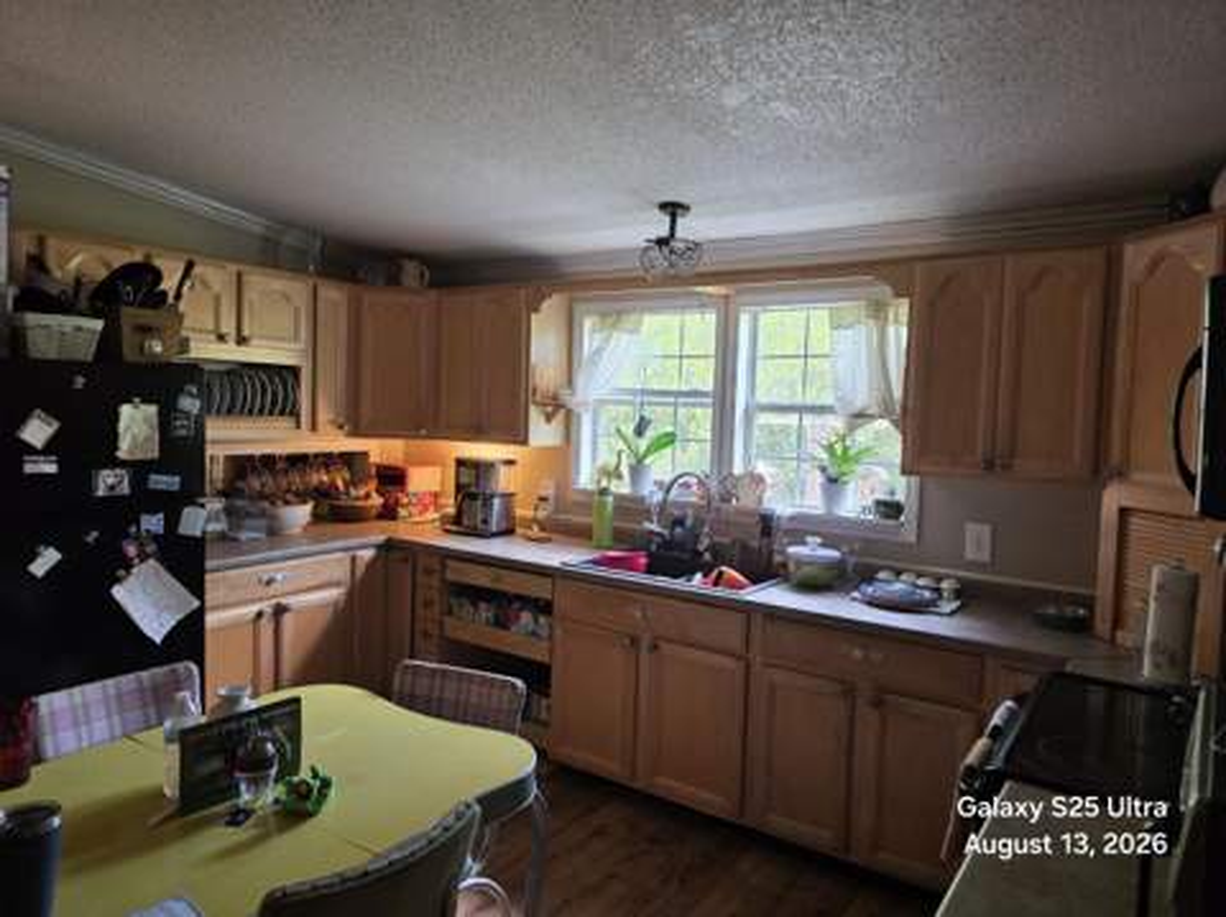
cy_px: 458
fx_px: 814
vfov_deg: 58.8
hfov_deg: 74.0
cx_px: 613
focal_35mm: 23
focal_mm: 6.3
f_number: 1.7
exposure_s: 1/120
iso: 500
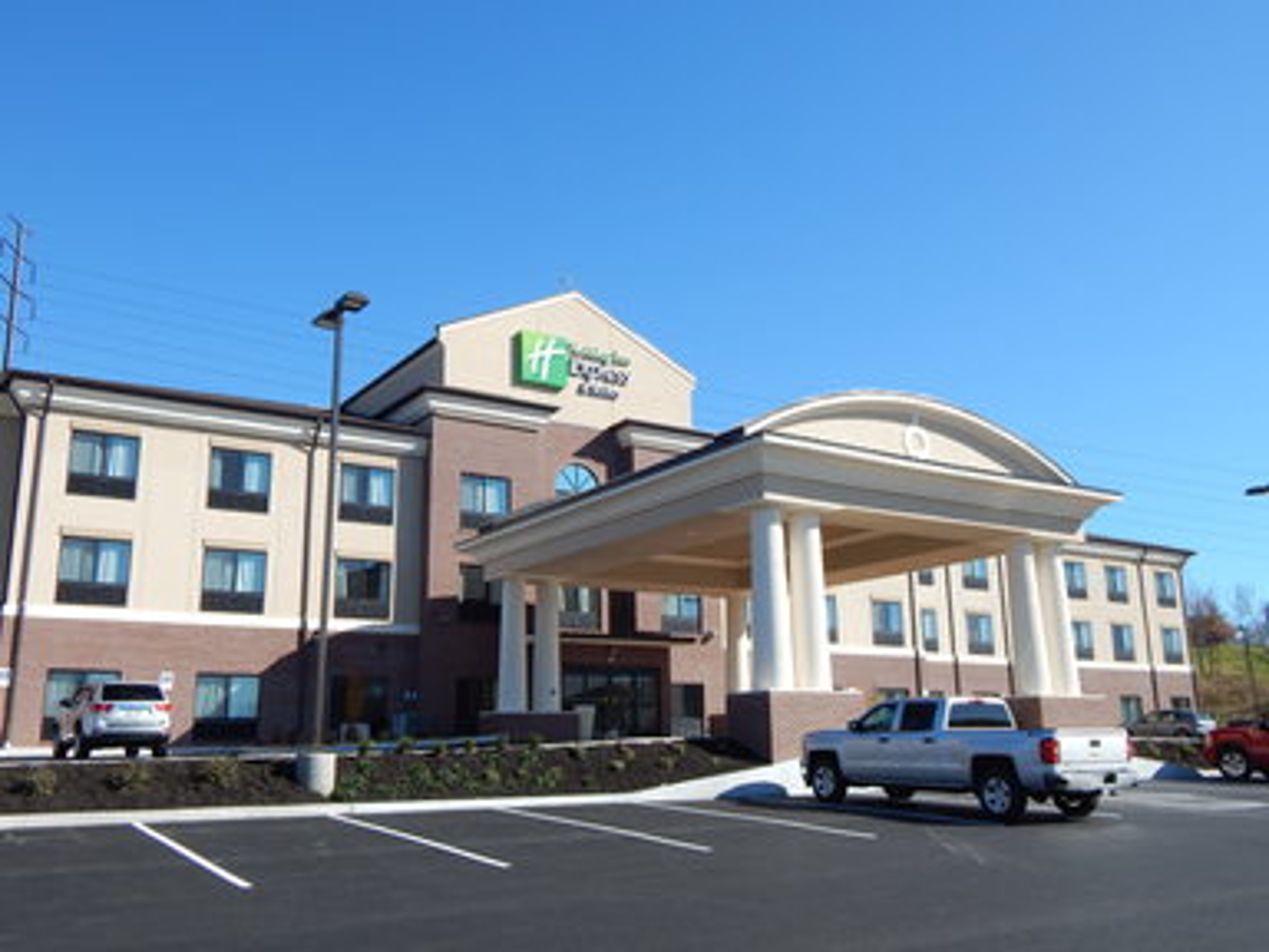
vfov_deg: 45.4
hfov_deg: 58.4
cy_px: 476
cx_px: 634
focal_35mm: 31
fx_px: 1136
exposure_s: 1/1500
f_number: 3.2
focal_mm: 5.6
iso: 125
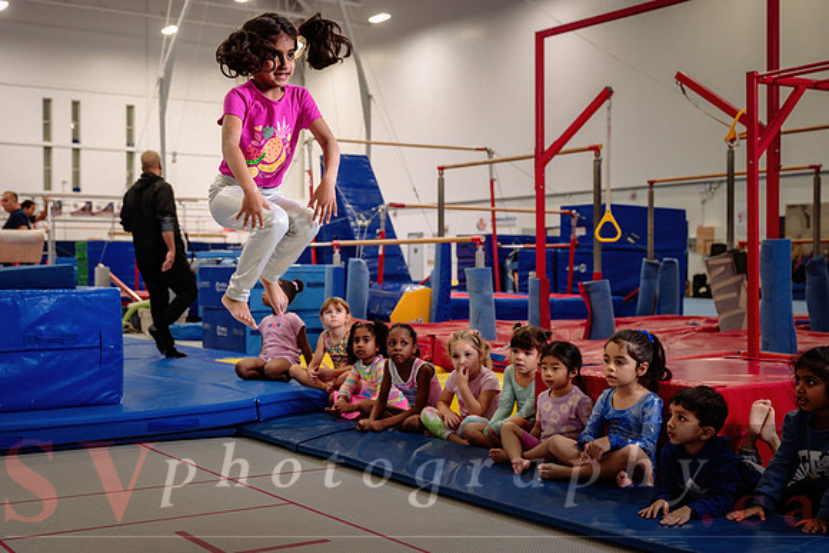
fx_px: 1056
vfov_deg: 29.3
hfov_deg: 42.7
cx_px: 336
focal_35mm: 46
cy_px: 301
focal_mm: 38
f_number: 3.5
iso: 1600
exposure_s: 1/250
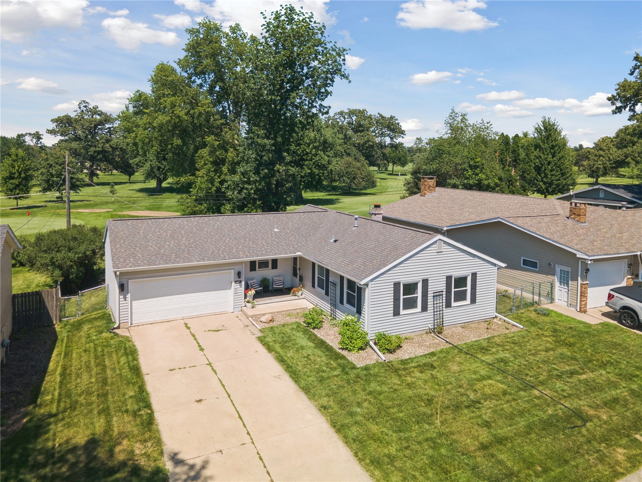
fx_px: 445
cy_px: 241
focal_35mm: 24
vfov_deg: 56.8
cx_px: 321
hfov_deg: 71.6
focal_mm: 4.5
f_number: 2.8
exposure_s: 1/400
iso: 100
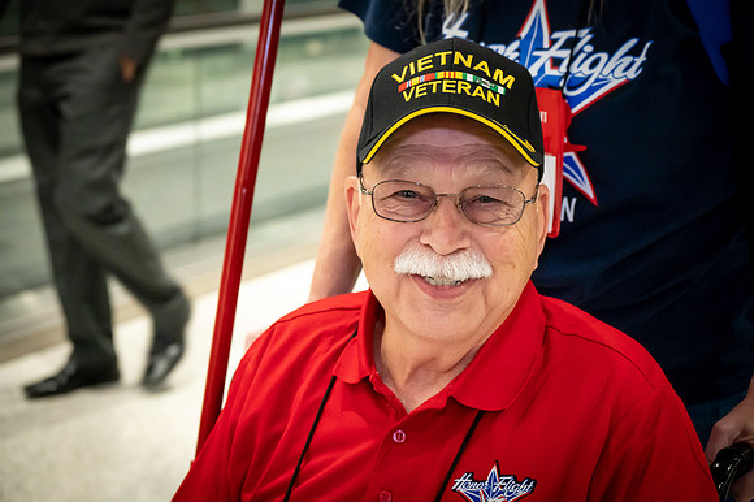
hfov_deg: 25.4
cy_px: 251
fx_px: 1675
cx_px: 377
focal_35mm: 80
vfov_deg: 17.0
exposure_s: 1/100
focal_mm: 80
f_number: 6.3
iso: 7200
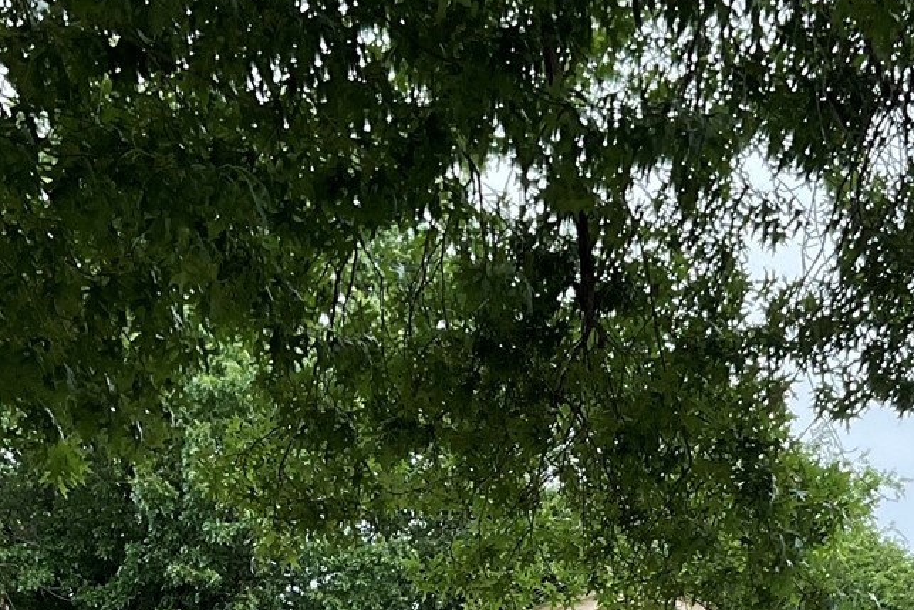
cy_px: 958
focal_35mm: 90
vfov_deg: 14.1
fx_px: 2285
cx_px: 466
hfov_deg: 22.6
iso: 16
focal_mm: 3
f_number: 1.8
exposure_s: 1/289
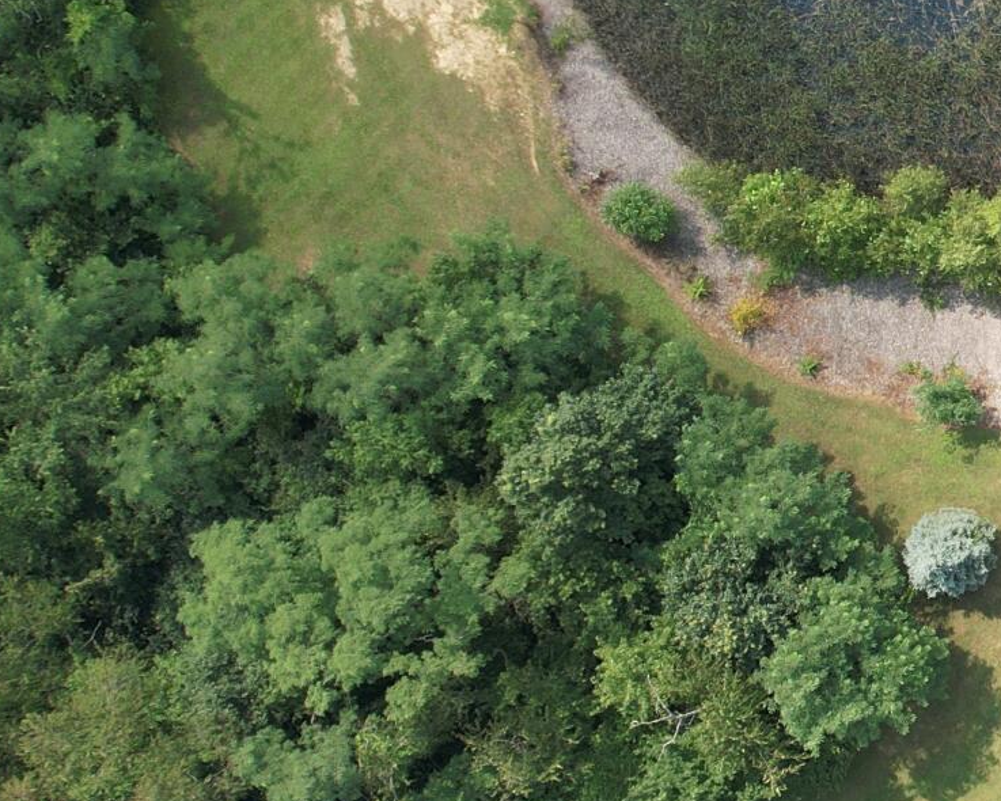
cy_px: 266
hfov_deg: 19.6
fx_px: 2489
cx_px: 1524
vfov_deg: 18.2
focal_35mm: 84
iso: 100
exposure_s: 1/725
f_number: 2.8
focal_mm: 8.38
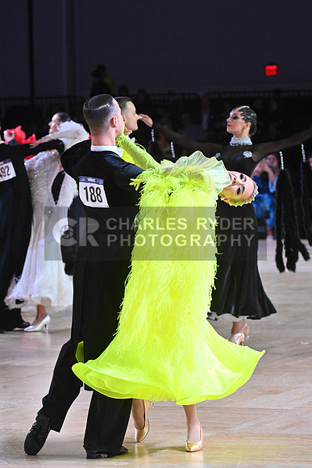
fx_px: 2598
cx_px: 156
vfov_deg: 10.3
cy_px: 234
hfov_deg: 6.9
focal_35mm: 200
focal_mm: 200
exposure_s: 1/400
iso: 5000
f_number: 9
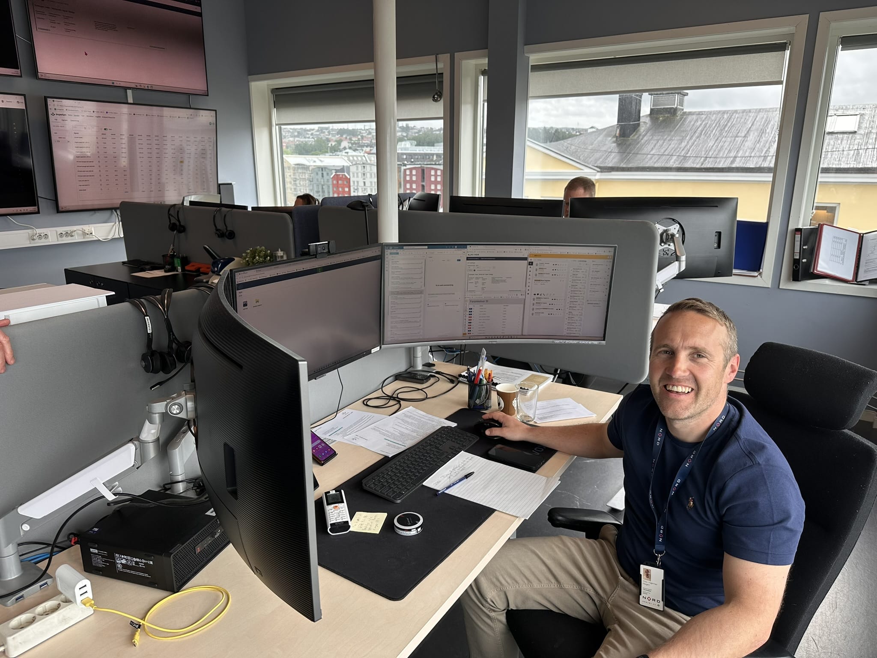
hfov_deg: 71.6
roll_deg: +0.6
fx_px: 608
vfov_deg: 56.8
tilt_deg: -15.4
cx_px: 438
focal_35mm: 24
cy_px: 329
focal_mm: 6.86
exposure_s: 1/262
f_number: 1.78
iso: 80
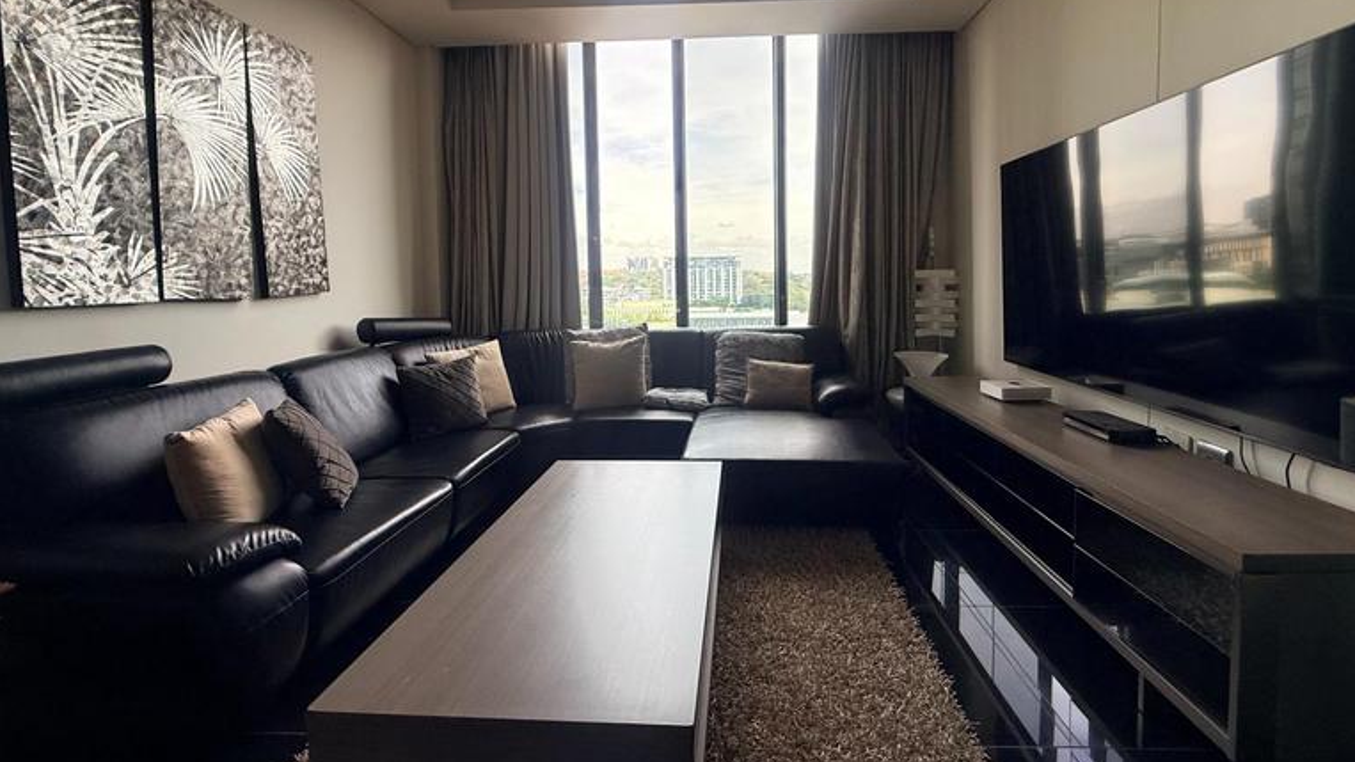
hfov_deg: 99.3
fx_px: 575
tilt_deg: -2.3
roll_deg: +0.6
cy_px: 311
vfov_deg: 66.5
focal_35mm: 16
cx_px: 707
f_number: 2.2
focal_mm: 2.22
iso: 64
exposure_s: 1/379
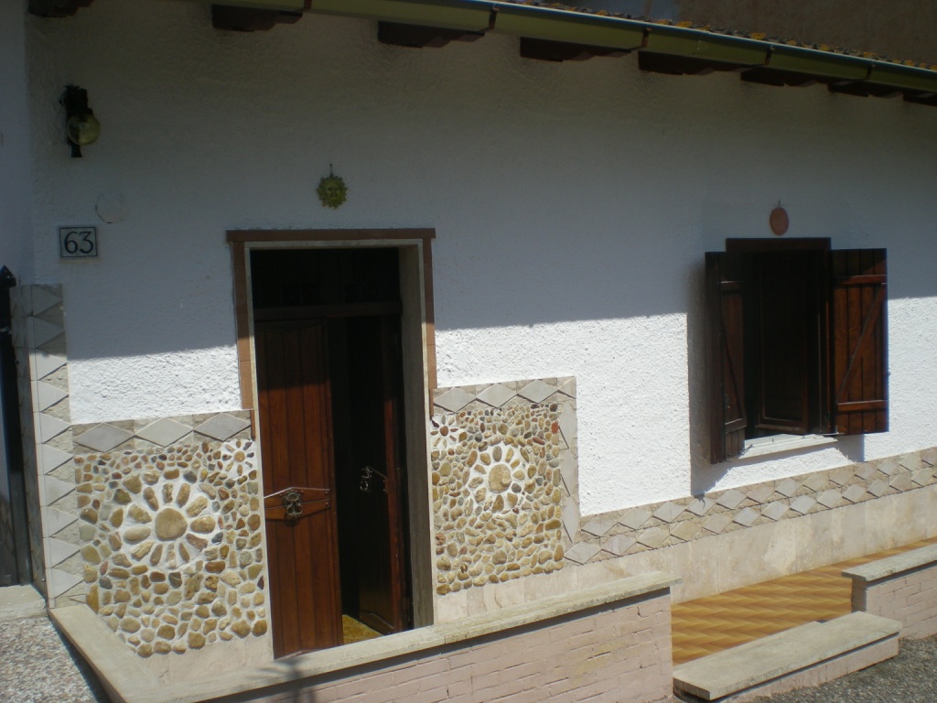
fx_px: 1029
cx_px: 468
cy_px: 352
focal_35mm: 38
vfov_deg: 37.7
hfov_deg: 49.0
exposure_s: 1/755
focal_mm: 6.3
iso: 50
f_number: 4.6
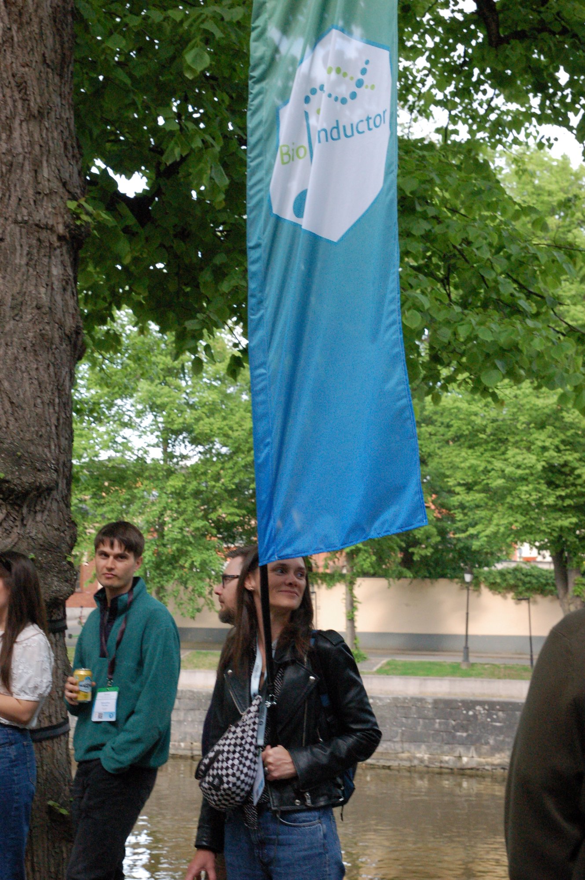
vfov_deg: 33.4
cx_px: 292
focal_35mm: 60
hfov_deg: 22.6
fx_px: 1465
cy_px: 440
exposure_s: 1/125
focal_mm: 40
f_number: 9
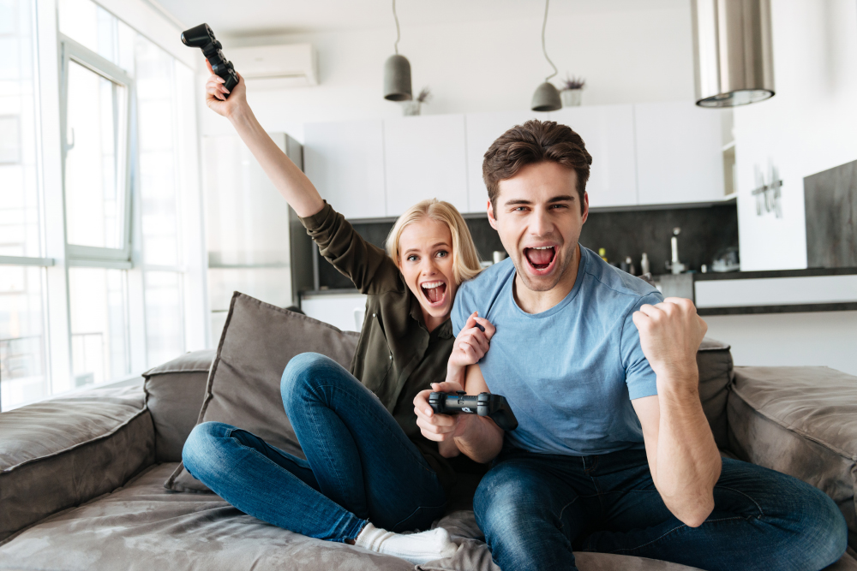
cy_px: 286
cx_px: 428
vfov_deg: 42.3
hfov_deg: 60.3
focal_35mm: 31
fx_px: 738
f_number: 3.2
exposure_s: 1/250
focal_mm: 31
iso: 800
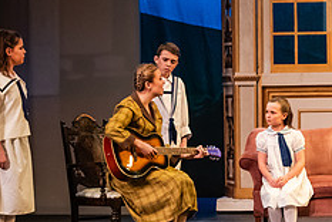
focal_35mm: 236
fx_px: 2179
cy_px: 85
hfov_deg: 8.7
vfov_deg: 5.8
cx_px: 281
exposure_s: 1/200
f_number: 3.2
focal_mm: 95
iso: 3200
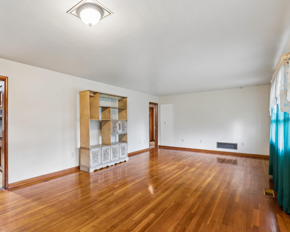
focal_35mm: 19
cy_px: 120
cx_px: 108
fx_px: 163
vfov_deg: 70.8
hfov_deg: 81.6
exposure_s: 1/1.25
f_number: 13
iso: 400
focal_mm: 16
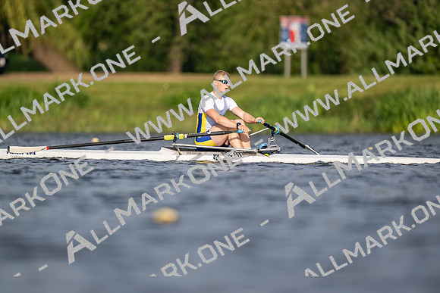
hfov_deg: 3.4
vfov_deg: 2.3
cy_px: 146
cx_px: 220
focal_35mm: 600
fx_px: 7335
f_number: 4
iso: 220
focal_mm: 600
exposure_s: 1/2500
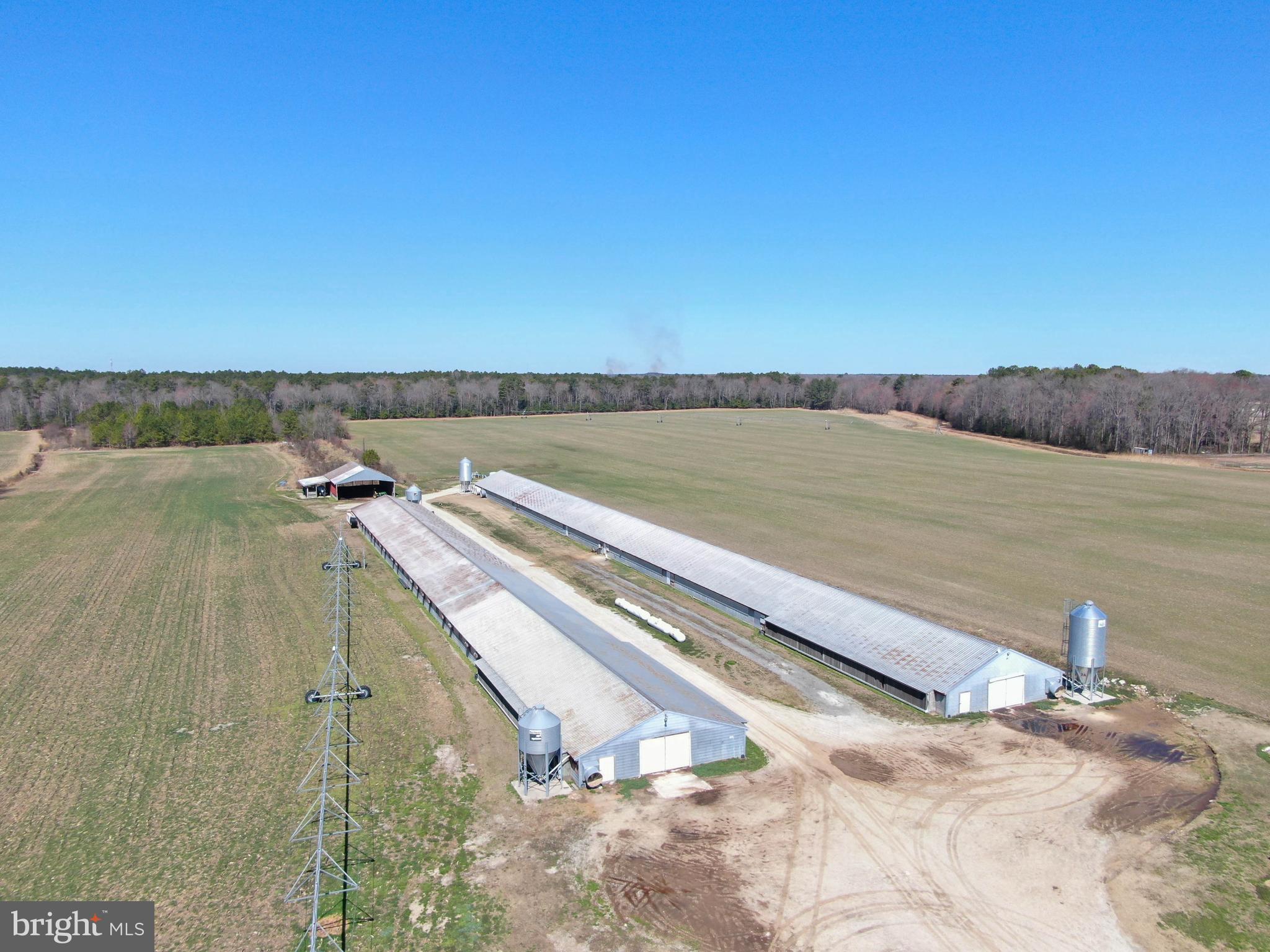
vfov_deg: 56.8
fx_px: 880
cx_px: 635
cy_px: 476
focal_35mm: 24
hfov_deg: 71.6
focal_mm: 4.39
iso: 110
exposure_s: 1/1250
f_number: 2.8
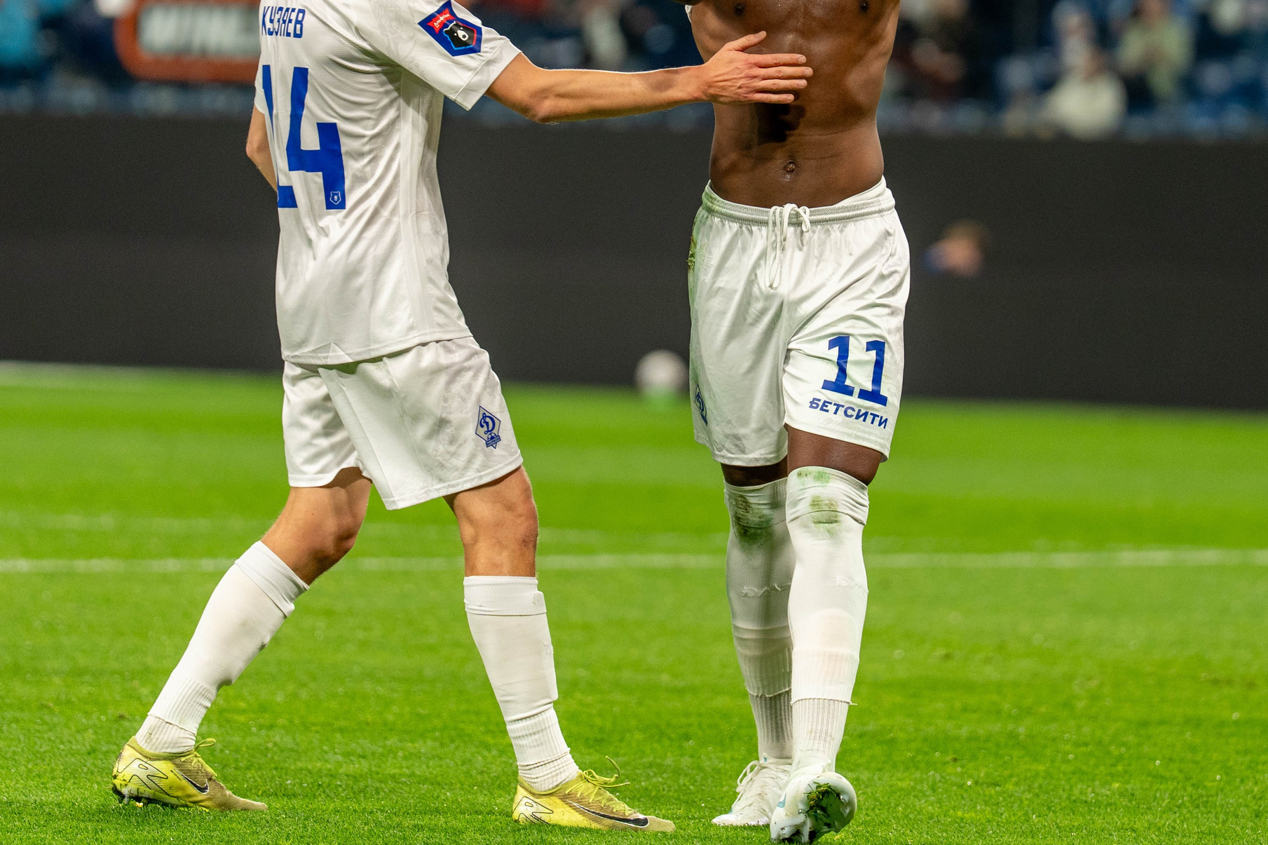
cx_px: 809
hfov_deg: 5.9
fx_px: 12253
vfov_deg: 3.9
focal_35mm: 348
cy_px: 222
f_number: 2.8
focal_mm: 191
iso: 800
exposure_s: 1/1000
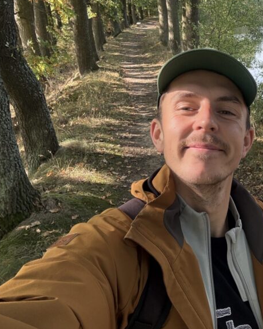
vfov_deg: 45.5
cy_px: 130
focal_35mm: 40
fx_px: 389
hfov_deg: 33.5
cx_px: 275
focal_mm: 2.69
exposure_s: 1/129
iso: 20
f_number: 1.9
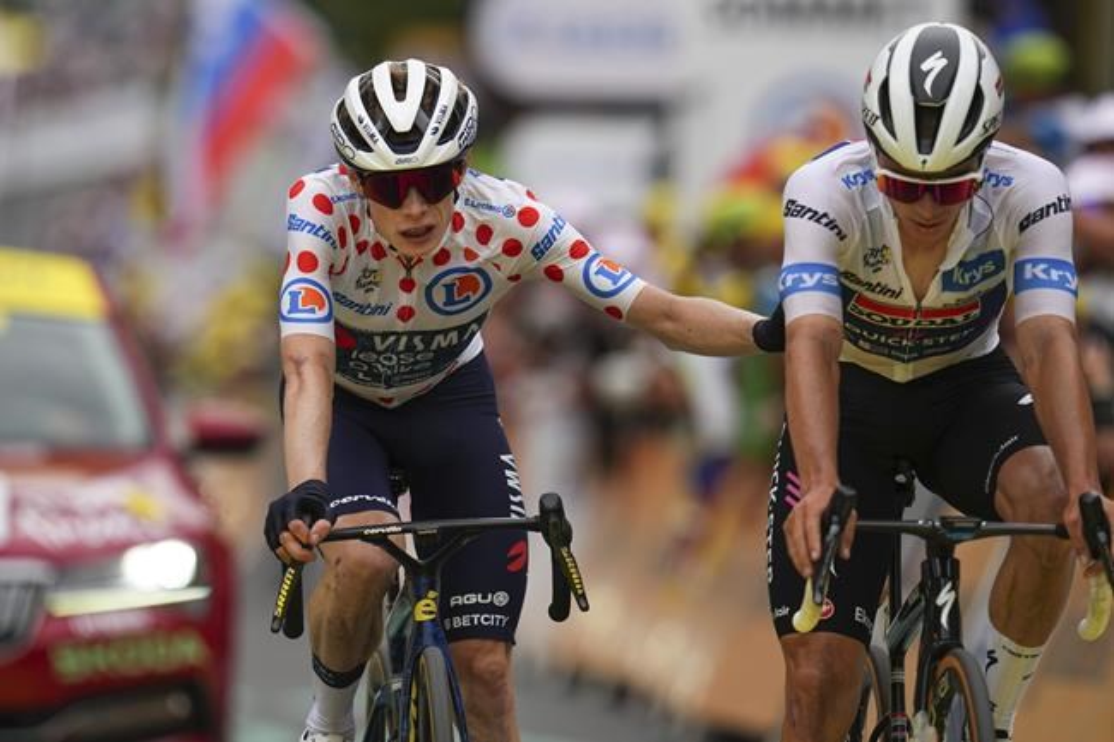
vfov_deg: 3.4
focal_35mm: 400
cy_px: 371
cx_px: 557
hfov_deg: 5.2
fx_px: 12374
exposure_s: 1/3200
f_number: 4
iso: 500
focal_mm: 400
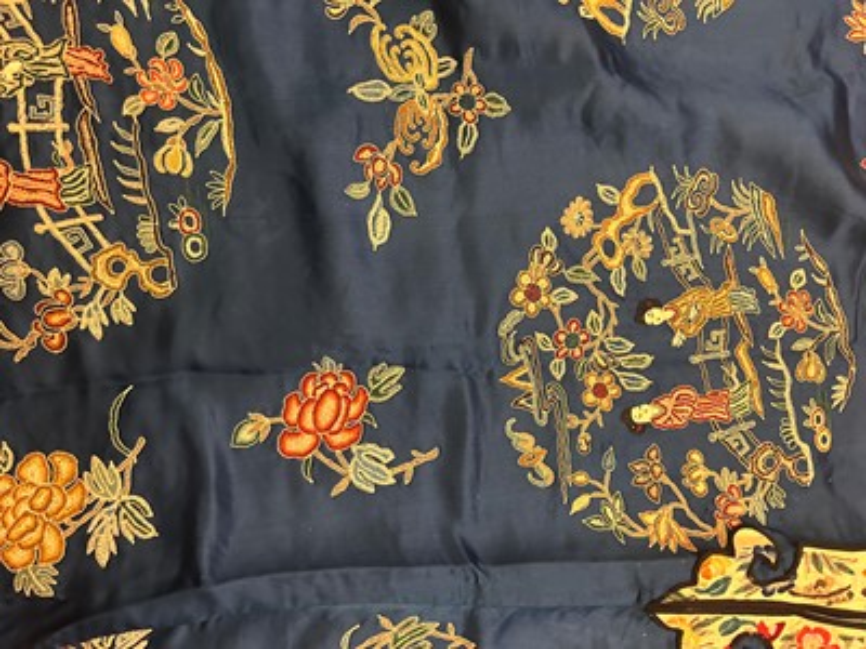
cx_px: 433
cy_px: 324
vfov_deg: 53.1
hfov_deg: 67.3
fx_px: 650
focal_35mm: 26
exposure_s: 1/50
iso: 500
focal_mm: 5.7
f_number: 1.5
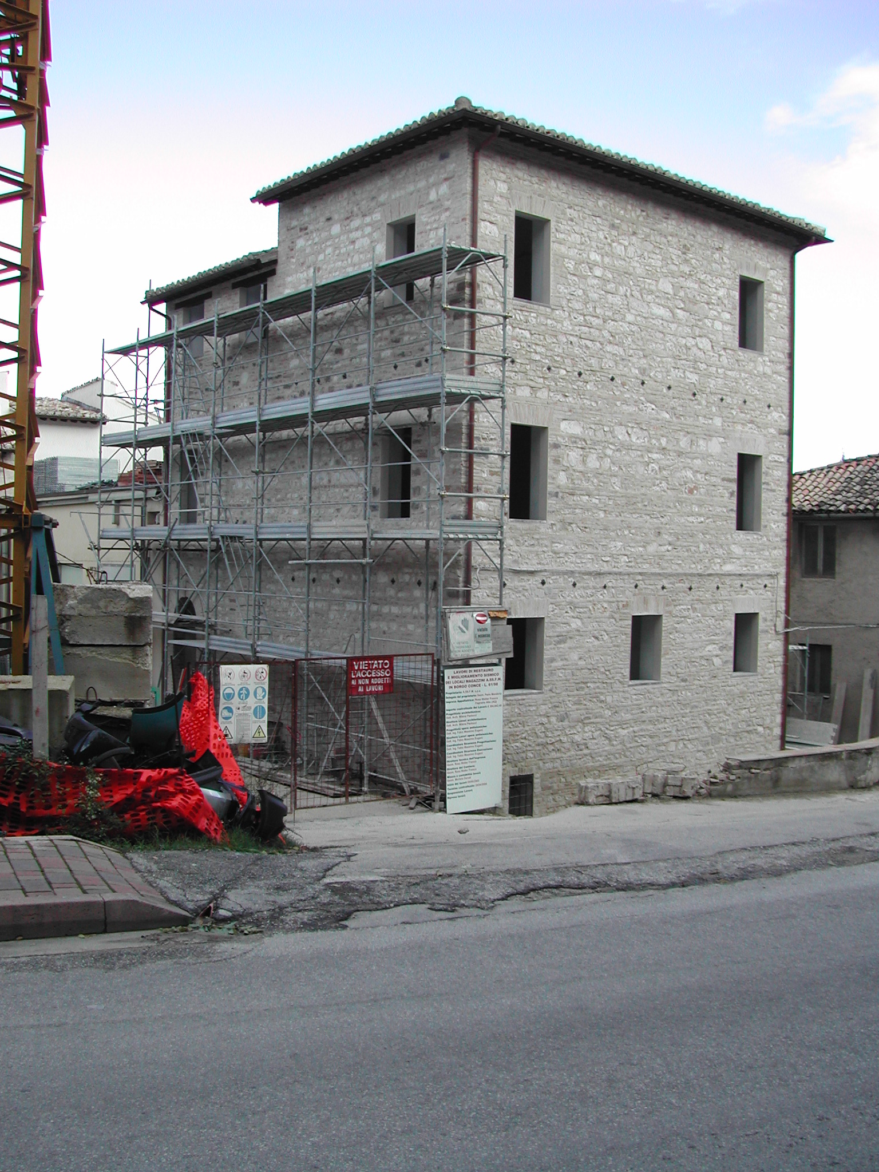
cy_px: 586
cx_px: 440
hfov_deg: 37.7
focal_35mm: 38
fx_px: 1287
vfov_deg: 49.0
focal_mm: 8
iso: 100
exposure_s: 1/467
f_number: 2.8
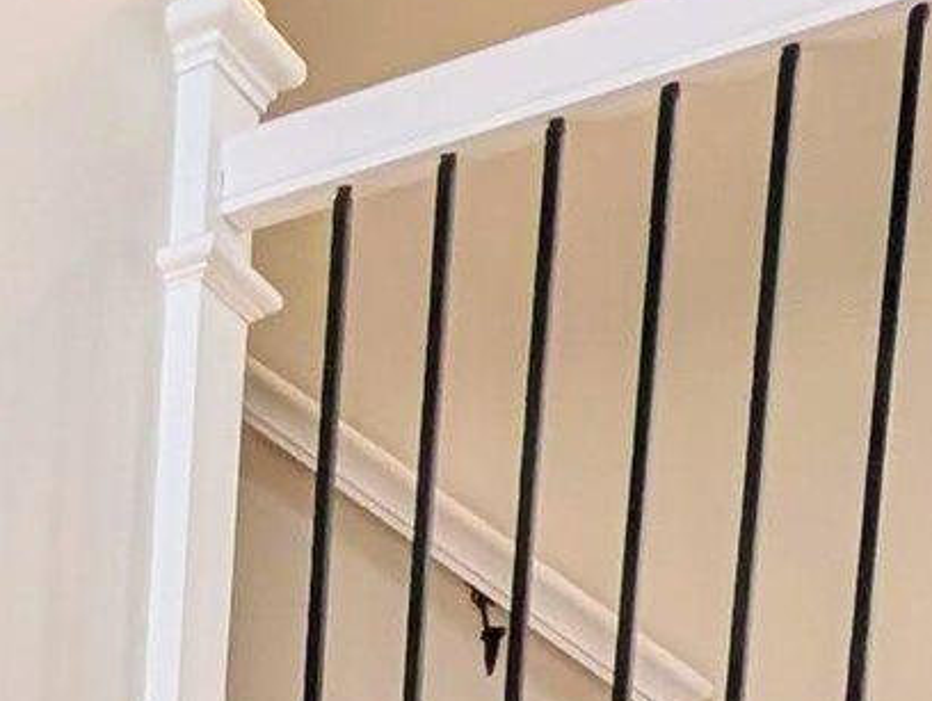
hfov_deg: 19.8
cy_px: 2121
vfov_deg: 10.8
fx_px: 2426
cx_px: -308
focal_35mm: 90
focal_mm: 2.02
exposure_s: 1/144
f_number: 1.7
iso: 51
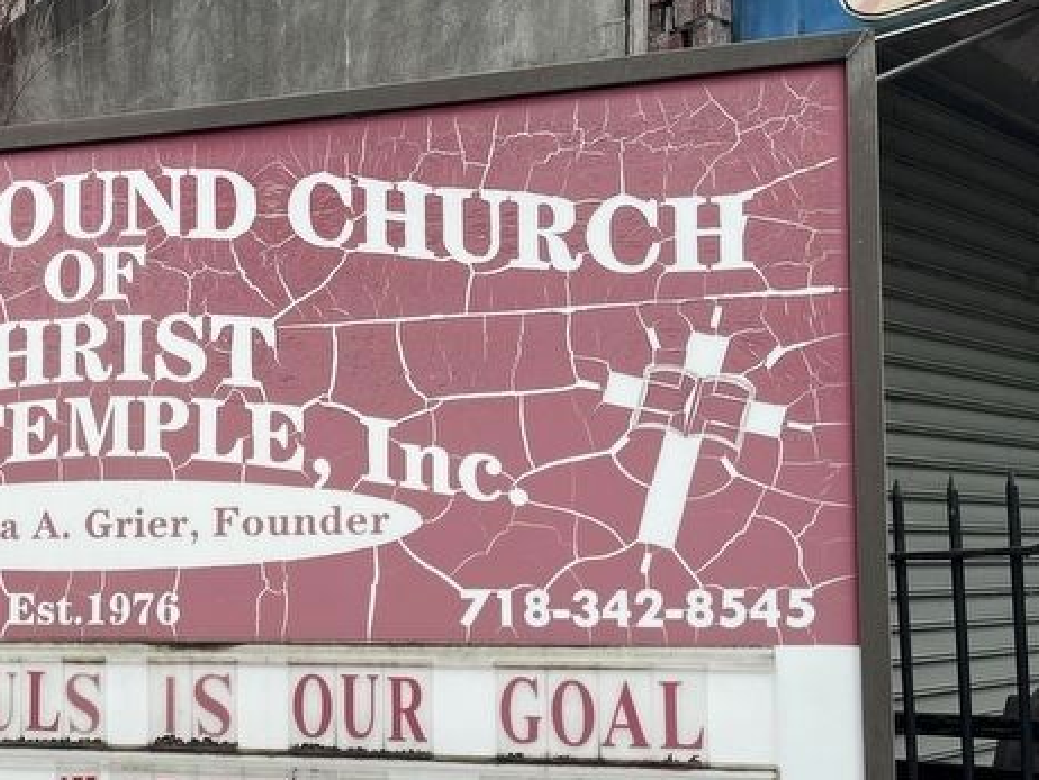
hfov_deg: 39.8
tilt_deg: +2.6
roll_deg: +0.6
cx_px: 157
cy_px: 557
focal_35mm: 45
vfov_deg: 31.8
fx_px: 1351
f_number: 1.6
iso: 50
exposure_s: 1/456
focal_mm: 5.1
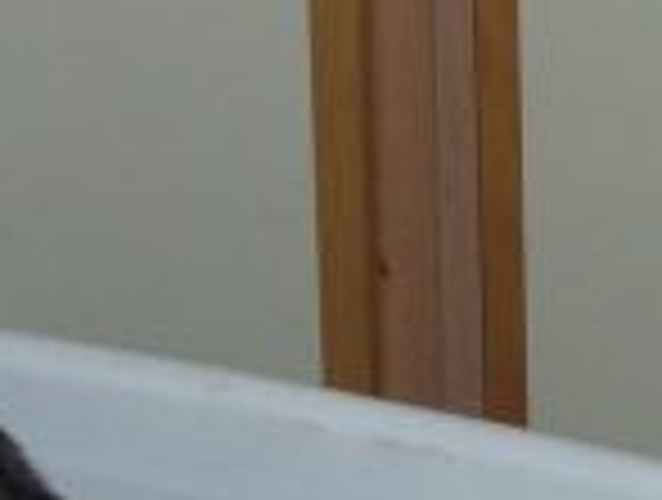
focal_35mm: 342
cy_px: 450
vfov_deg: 4.4
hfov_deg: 5.8
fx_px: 6556
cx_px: 50
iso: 100
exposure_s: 1/60
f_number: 4
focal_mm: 10.3
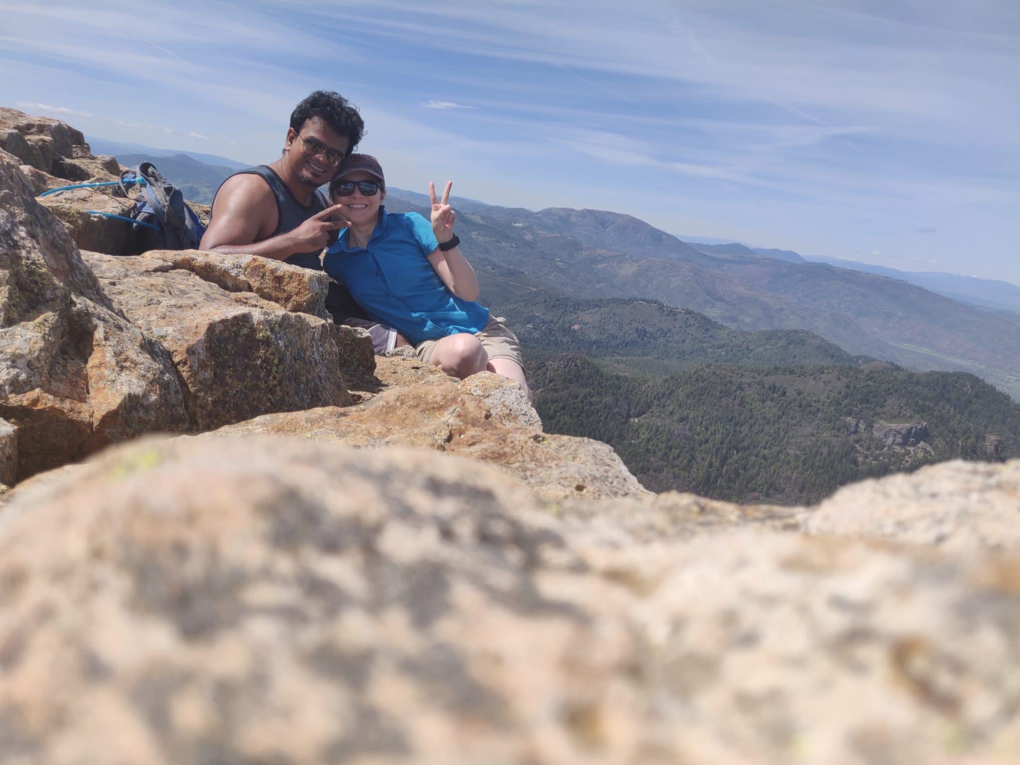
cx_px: 510
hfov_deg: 69.4
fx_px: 737
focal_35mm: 25
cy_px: 382
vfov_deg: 54.9
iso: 100
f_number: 1.7
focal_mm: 4.25
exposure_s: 1/2153
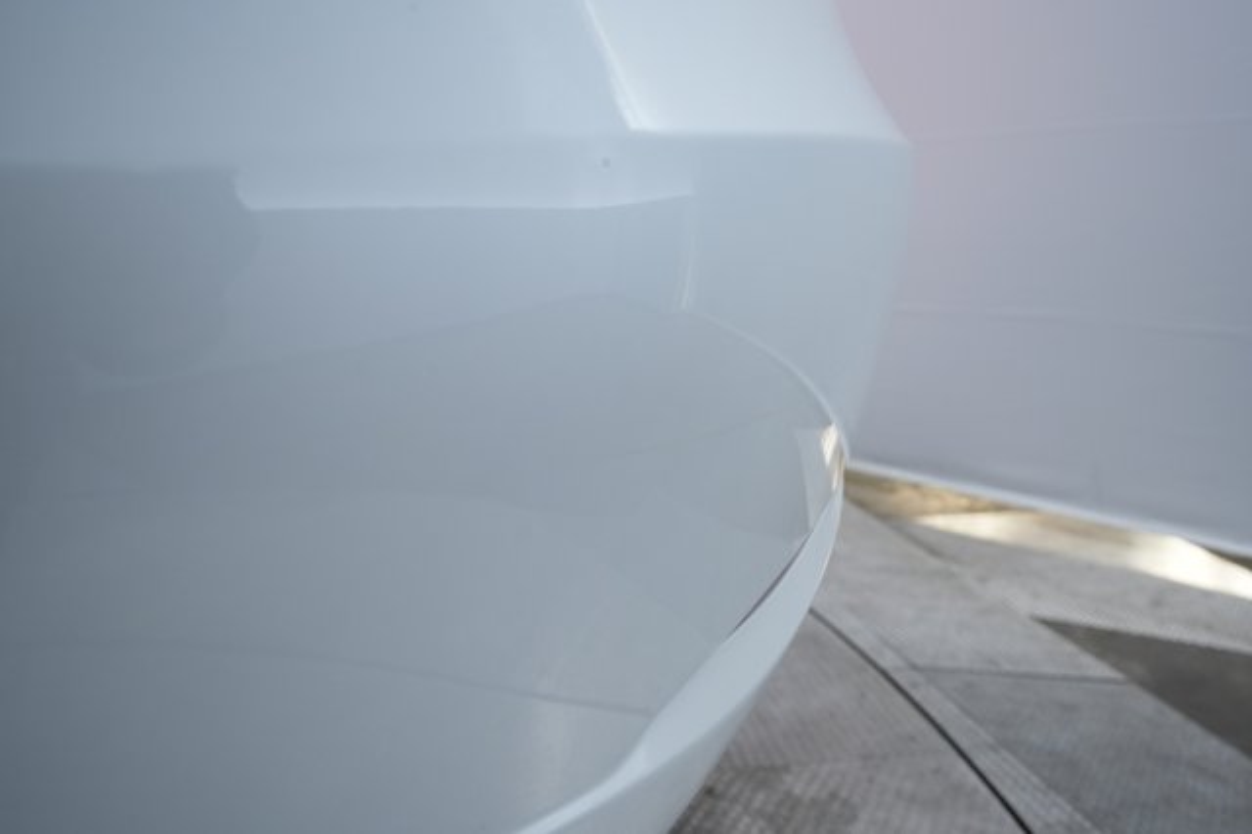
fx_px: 973
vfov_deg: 46.4
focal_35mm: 28
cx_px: 626
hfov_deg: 65.5
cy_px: 417
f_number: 5.6
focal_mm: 28
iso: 1250
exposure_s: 1/100
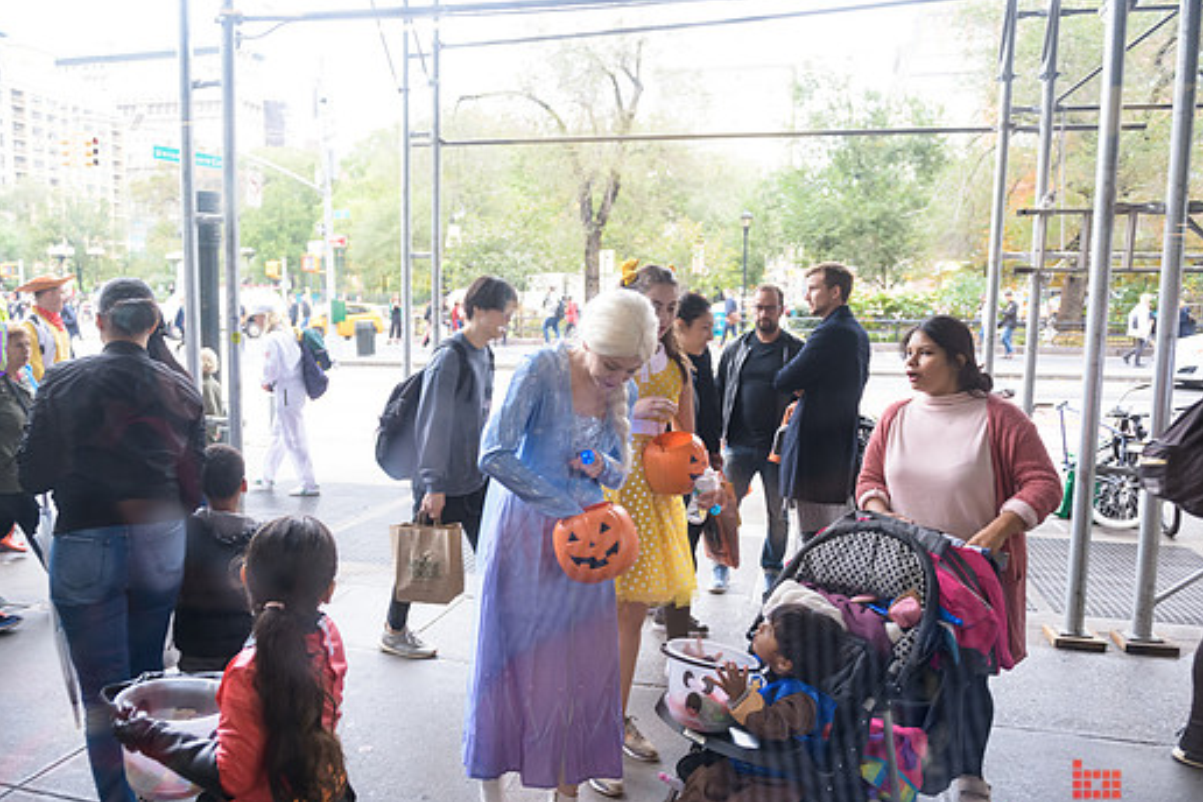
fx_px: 902
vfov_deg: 47.9
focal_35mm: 27
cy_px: 430
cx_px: 562
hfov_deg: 67.3
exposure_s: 1/200
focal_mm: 24
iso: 800
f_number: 3.2
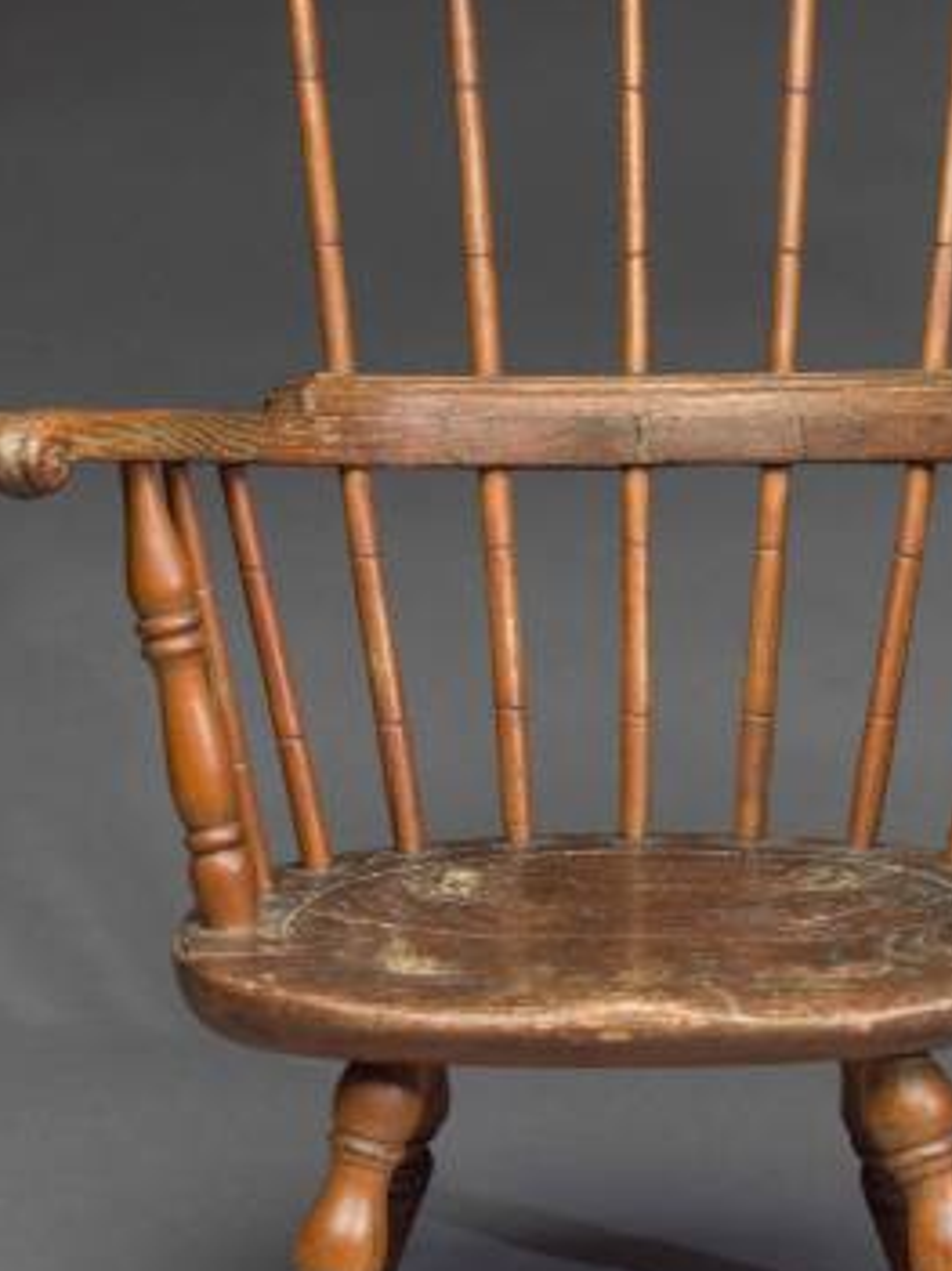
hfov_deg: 13.2
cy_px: 552
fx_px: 4109
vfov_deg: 17.6
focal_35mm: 112
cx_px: 612
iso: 100
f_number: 11
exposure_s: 1/125
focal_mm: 90
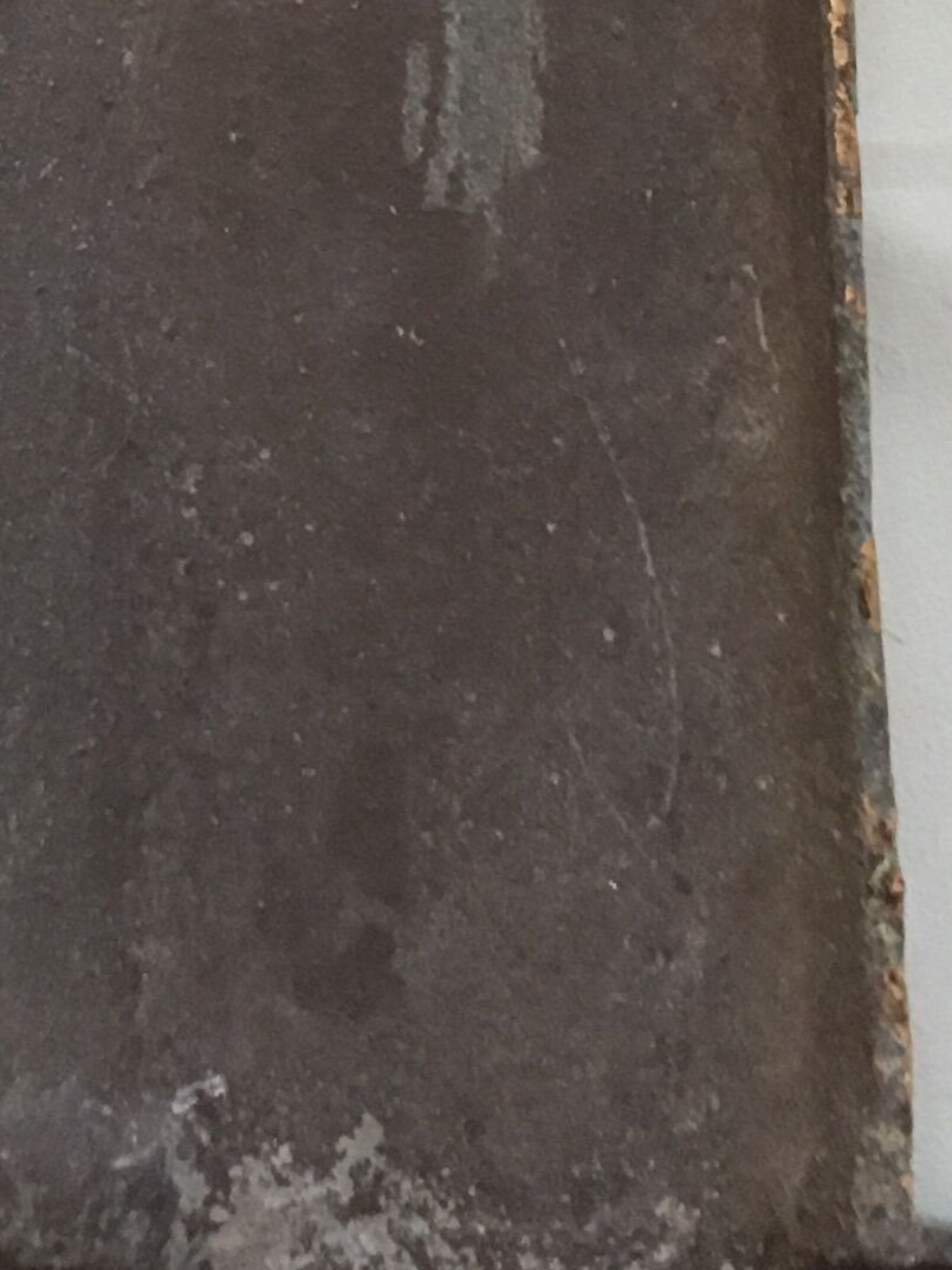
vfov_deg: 17.0
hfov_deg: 13.6
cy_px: -398
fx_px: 3996
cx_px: 329
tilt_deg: -86.3
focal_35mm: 109
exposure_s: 1/33
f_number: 2.2
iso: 160
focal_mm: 4.15
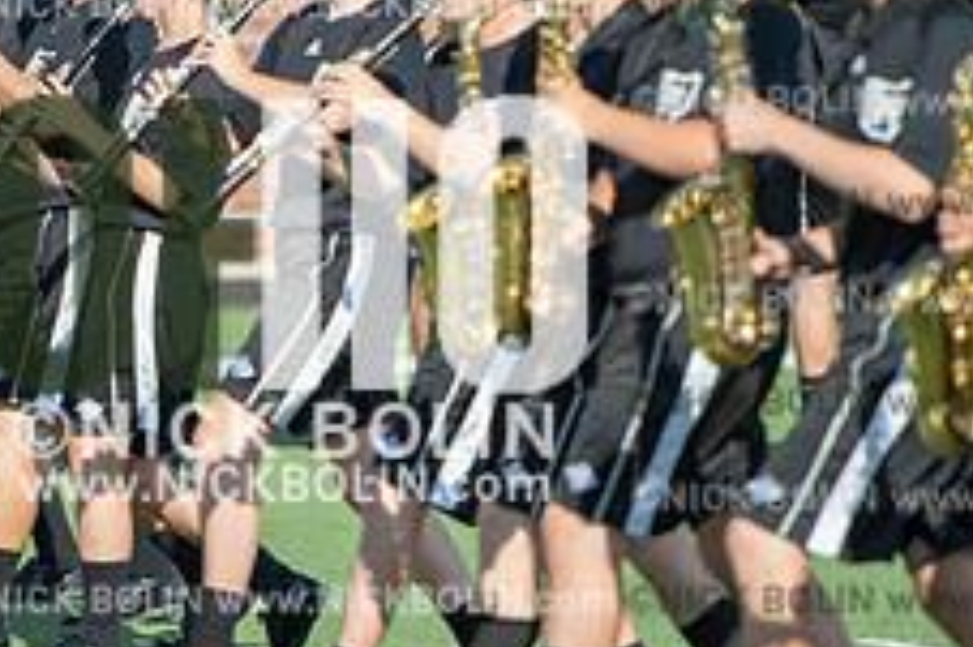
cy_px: 300
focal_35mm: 485
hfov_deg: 4.3
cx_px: 283
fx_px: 13099
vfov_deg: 2.8
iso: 160
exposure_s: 1/2000
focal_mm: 190
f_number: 2.8
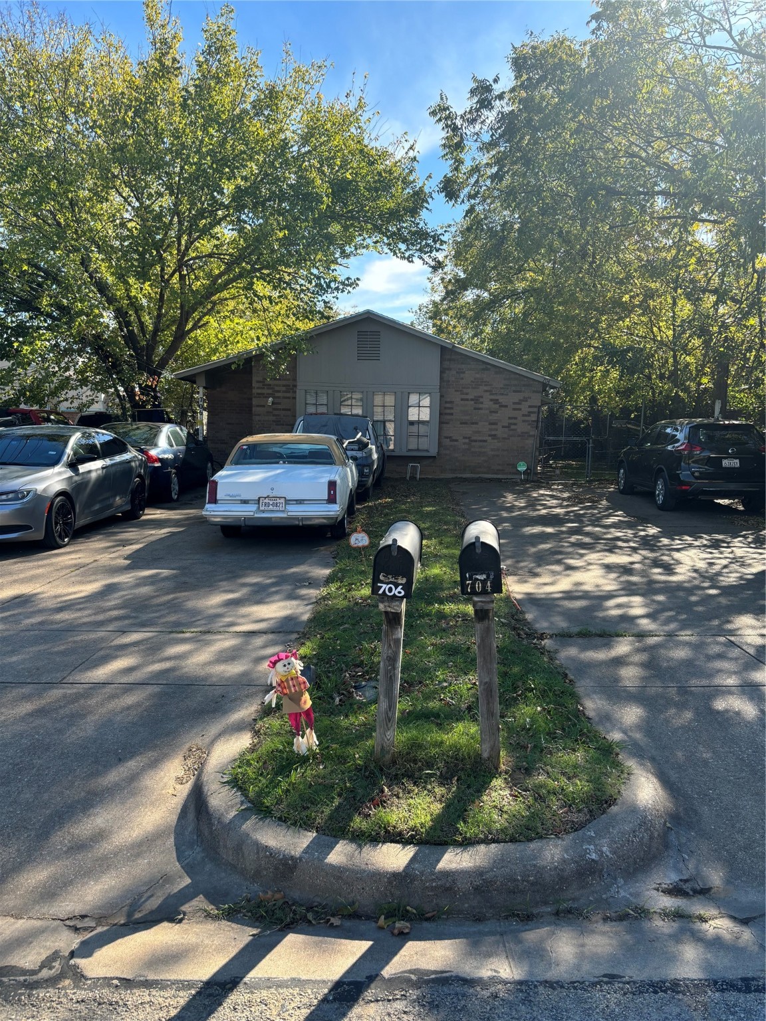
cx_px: 383
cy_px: 510
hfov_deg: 53.1
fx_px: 767
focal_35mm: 26
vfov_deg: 67.3
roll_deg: -2.0
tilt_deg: -6.1
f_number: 1.6
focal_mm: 5.96
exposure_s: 1/935
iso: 50
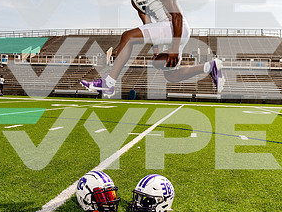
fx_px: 375
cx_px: 136
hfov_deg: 41.2
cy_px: 69
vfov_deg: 31.3
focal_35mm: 46
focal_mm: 30
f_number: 8
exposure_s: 1/250
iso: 100
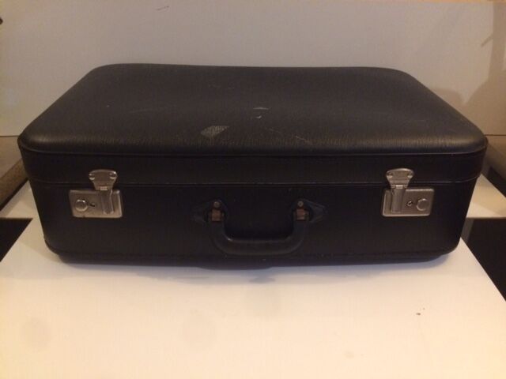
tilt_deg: -28.6
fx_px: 424
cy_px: 190
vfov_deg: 48.2
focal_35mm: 29
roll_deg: -1.3
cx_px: 253
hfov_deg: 61.7
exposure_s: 1/17
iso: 400
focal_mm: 4.15
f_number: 2.2
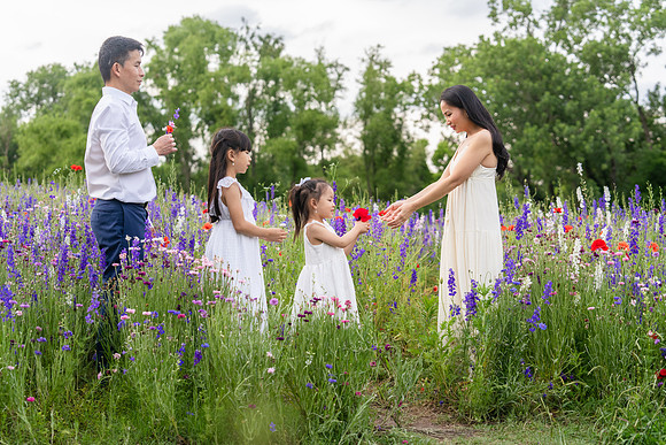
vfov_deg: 19.5
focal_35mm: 70
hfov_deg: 28.8
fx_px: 1295
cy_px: 222
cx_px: 333
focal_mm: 70
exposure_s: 1/500
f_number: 4
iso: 500
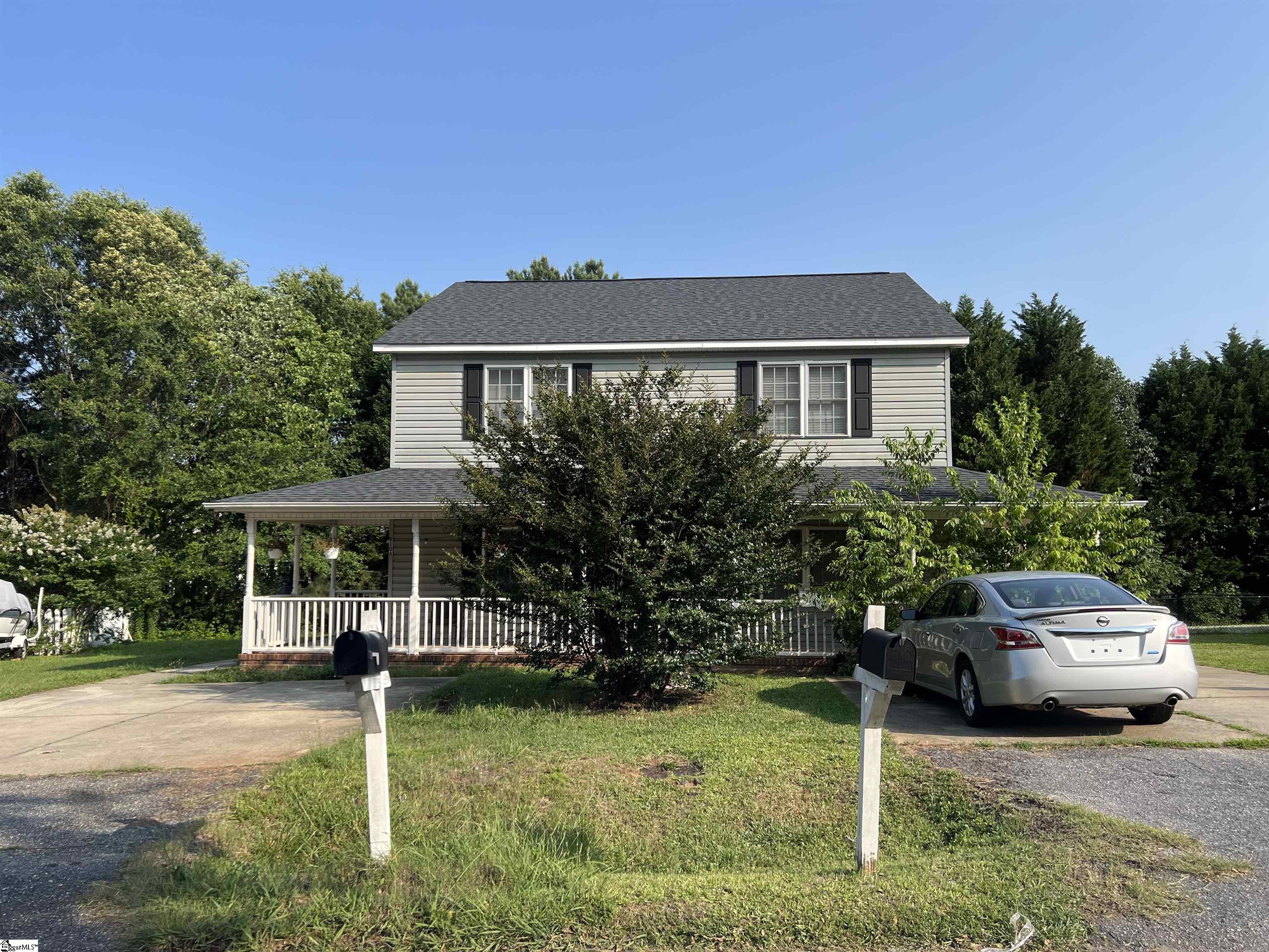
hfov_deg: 67.3
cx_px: 634
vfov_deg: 53.1
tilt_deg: +4.1
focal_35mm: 26
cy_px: 476
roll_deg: -0.6
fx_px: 953
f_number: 1.5
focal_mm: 5.7
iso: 50
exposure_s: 1/2513
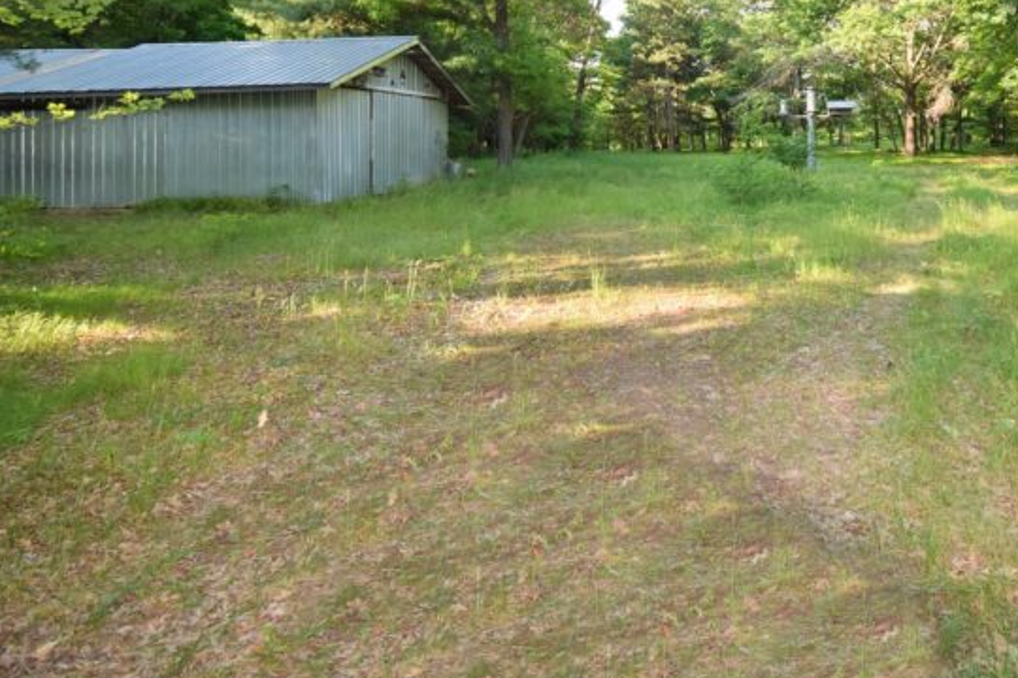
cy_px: 126
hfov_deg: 69.4
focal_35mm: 25
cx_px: 682
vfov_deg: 48.1
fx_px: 707
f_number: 5.6
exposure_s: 1/200
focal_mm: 10
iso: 320
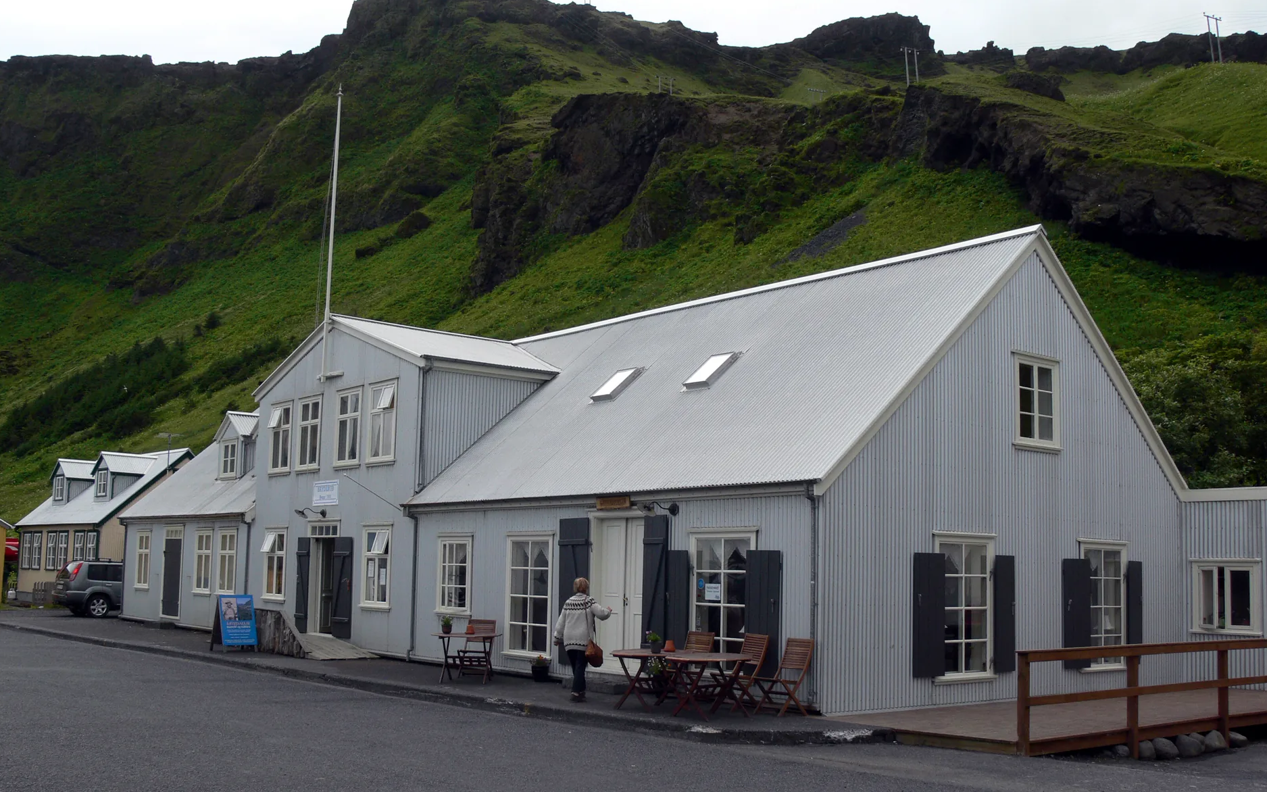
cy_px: 403
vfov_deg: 33.6
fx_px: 1312
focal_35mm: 38
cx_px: 639
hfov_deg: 51.5
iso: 80
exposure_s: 1/100
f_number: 5
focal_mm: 7.4
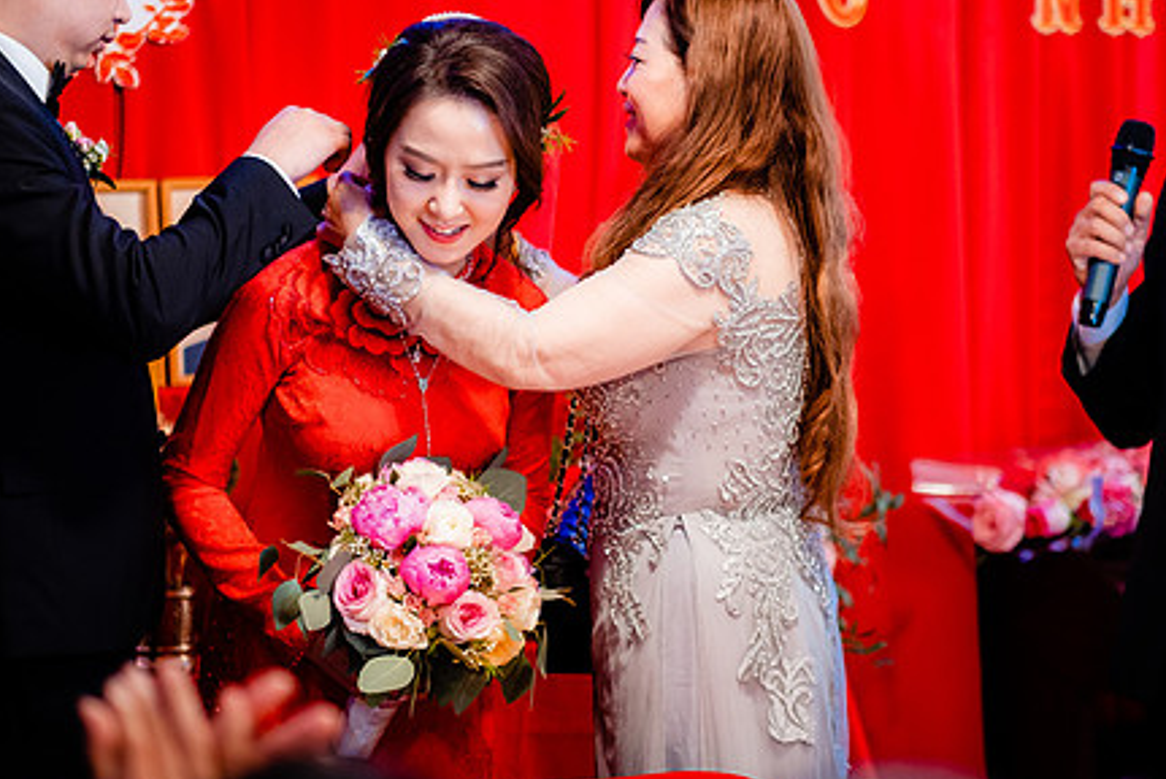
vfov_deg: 12.1
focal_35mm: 113
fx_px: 3662
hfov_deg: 18.1
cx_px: 633
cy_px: 304
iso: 800
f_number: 1.2
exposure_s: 1/160
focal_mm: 56
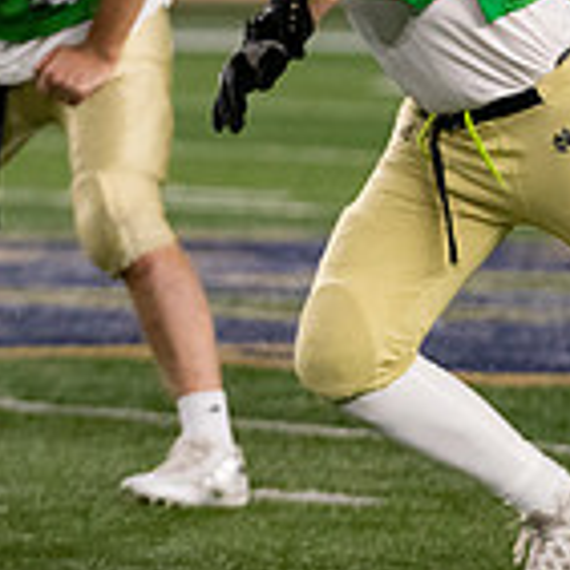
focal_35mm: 912
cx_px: 554
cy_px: 14
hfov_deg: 1.9
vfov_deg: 1.9
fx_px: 16990
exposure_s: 1/500
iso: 4000
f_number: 4.5
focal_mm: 260
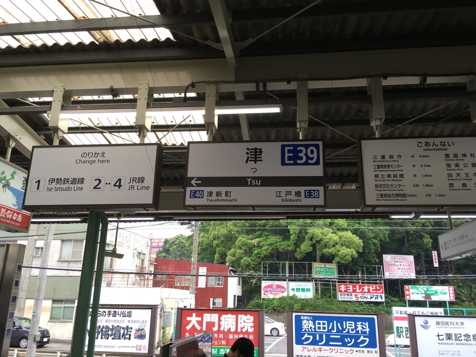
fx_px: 399
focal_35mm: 29
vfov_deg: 48.2
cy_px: 178
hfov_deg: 61.7
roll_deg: -1.7
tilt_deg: +17.7
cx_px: 238
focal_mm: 4.15
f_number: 2.2
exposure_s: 1/120
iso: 32
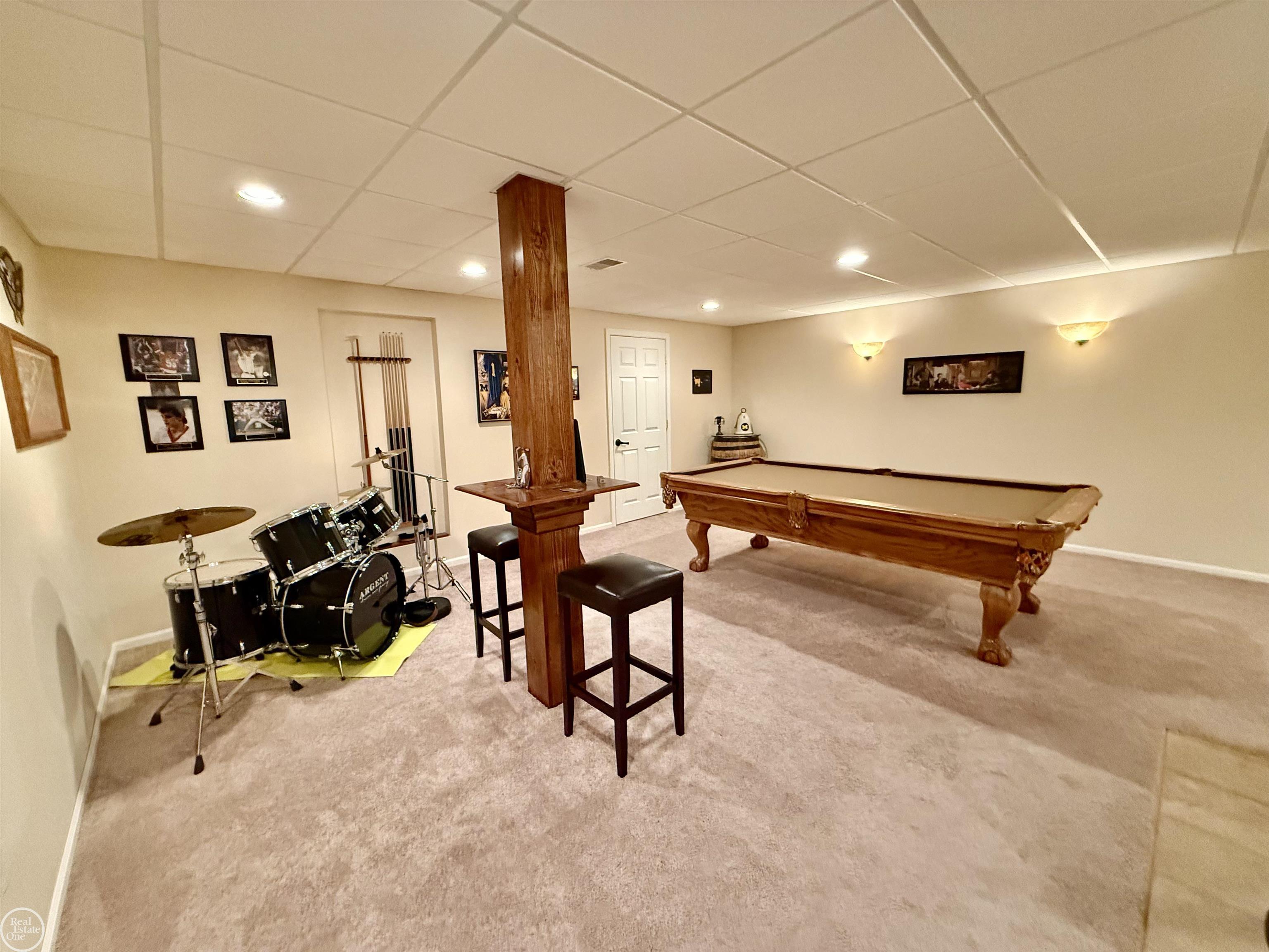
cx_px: 634
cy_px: 476
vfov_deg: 85.7
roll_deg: +1.9
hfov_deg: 102.1
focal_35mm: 14
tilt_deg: -8.1
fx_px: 513
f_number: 2.2
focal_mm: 2.22
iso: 800
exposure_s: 1/60
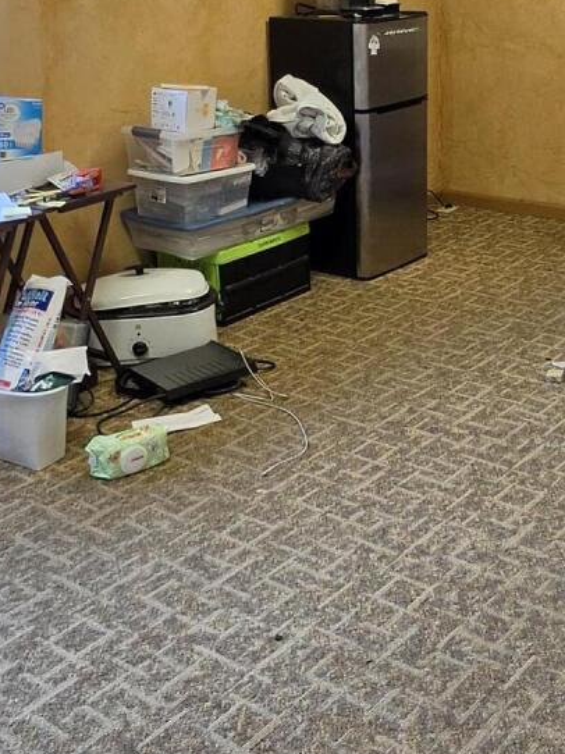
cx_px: 341
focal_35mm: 48
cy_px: 202
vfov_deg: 38.8
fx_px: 1045
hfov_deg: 30.2
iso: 160
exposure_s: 1/120
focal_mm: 2.2
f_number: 1.9
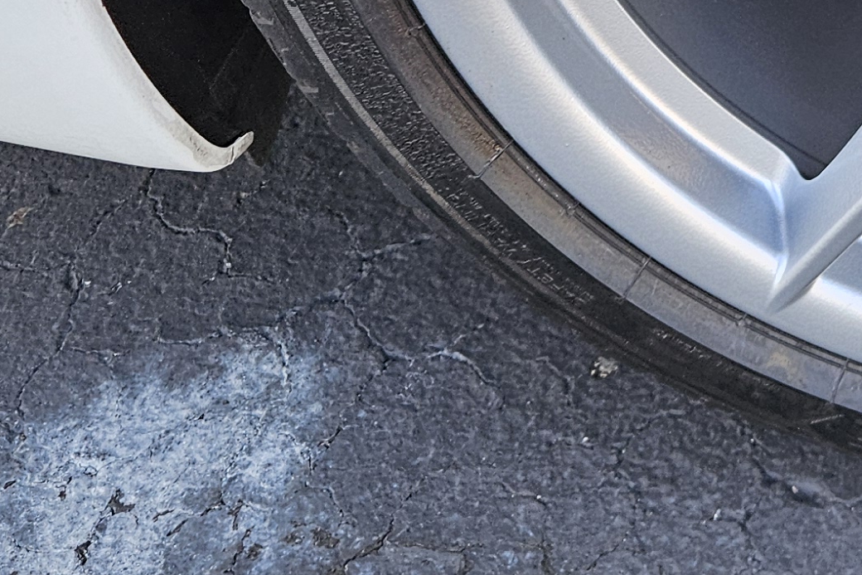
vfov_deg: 14.2
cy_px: -197
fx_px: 2202
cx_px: 1111
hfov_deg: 20.3
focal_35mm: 92
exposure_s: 1/180
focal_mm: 5.4
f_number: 1.8
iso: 64
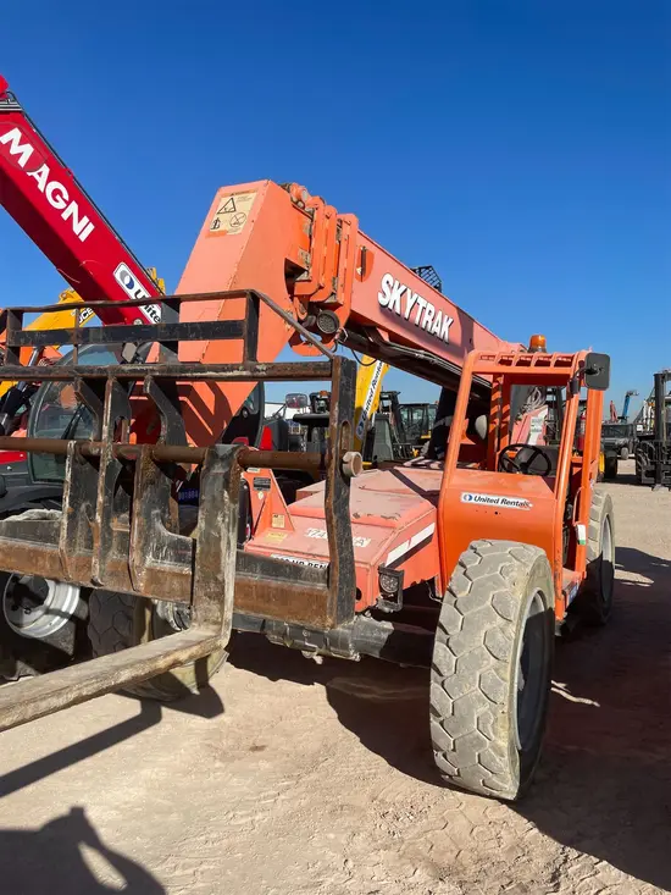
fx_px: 672
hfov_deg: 53.1
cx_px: 336
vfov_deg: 67.3
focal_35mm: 26
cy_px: 448
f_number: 1.6
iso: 32
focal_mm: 4.2
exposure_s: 1/5051
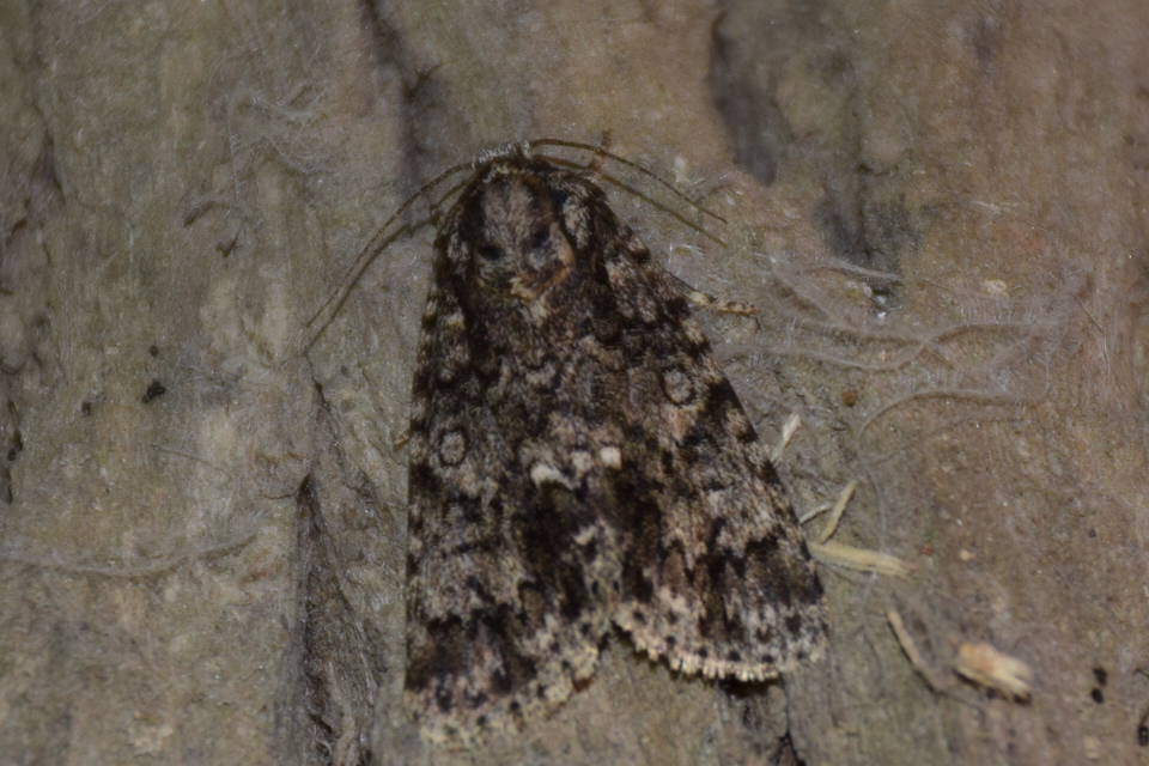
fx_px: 6702
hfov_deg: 9.8
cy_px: 383
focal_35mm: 210
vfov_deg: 6.5
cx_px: 574
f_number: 5.6
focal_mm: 140
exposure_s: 1/60
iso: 320
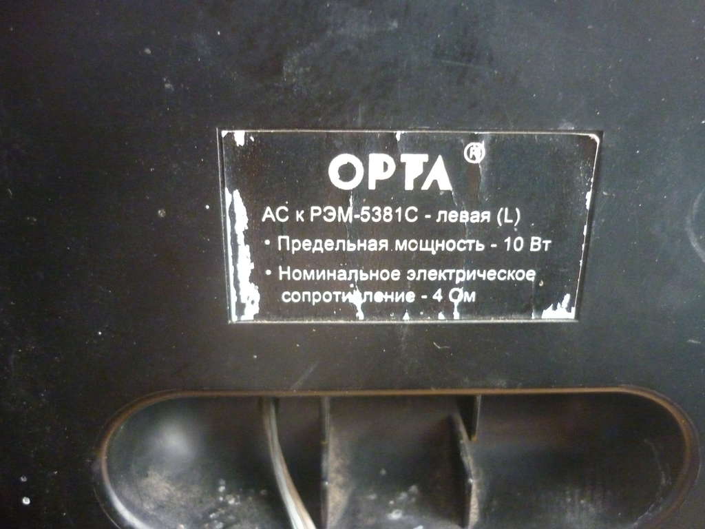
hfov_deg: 55.4
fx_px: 672
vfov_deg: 42.9
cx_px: 352
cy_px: 264
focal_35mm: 33
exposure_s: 1/60
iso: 800
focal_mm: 5.5
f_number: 2.8
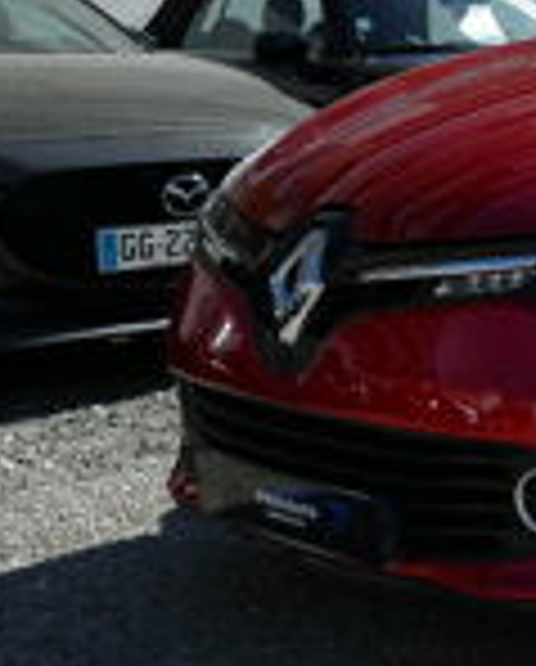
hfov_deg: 15.5
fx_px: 1740
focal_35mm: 88
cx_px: 910
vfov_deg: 21.6
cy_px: 216
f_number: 3.2
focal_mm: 10.6
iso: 125
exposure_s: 1/2000
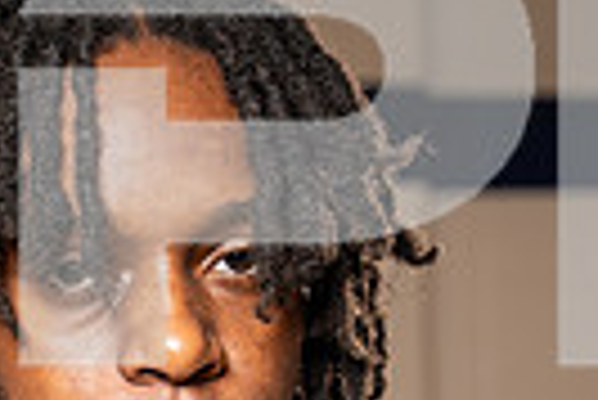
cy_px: 676
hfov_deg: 6.7
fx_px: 5088
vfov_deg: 4.5
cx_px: -54
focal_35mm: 306
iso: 125
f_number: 5.6
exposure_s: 1/250
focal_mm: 70
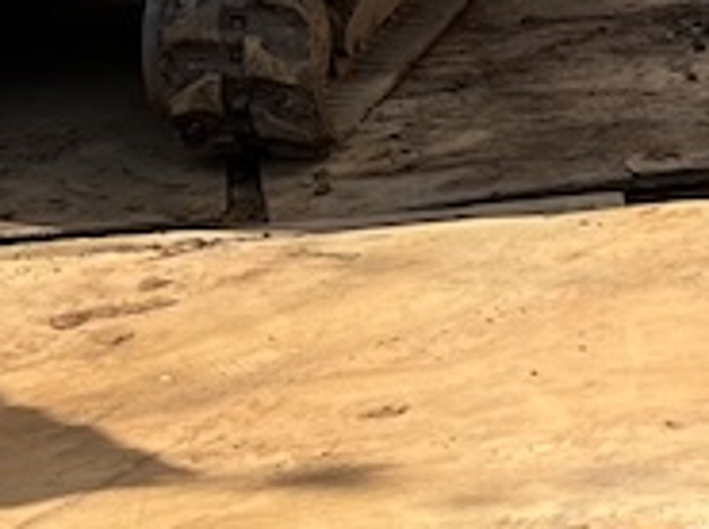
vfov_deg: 8.6
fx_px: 3455
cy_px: -153
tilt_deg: -12.7
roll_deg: +0.7
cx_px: 1318
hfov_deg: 10.9
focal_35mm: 169
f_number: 1.6
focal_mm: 5.1
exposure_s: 1/2899
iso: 50
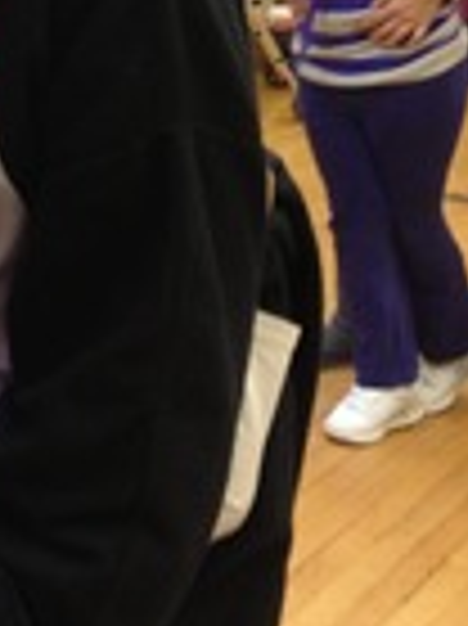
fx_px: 1787
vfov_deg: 19.6
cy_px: 104
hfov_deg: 14.1
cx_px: -189
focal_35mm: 99
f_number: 2.4
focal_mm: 4.28
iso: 100
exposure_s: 1/20
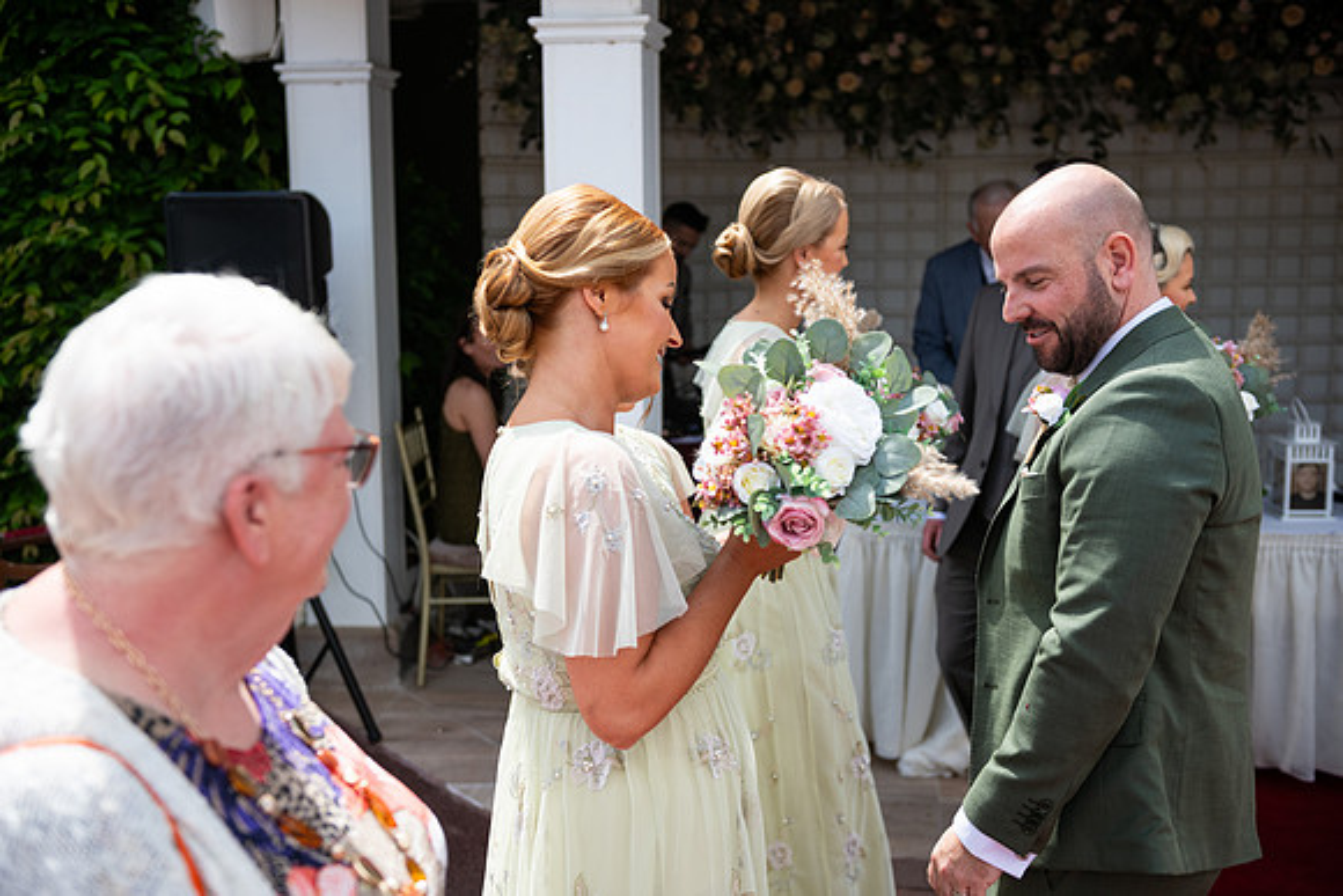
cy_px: 448
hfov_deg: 44.5
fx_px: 1642
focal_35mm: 44
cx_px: 672
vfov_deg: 30.5
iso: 160
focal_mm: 44
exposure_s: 1/1250
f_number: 3.5
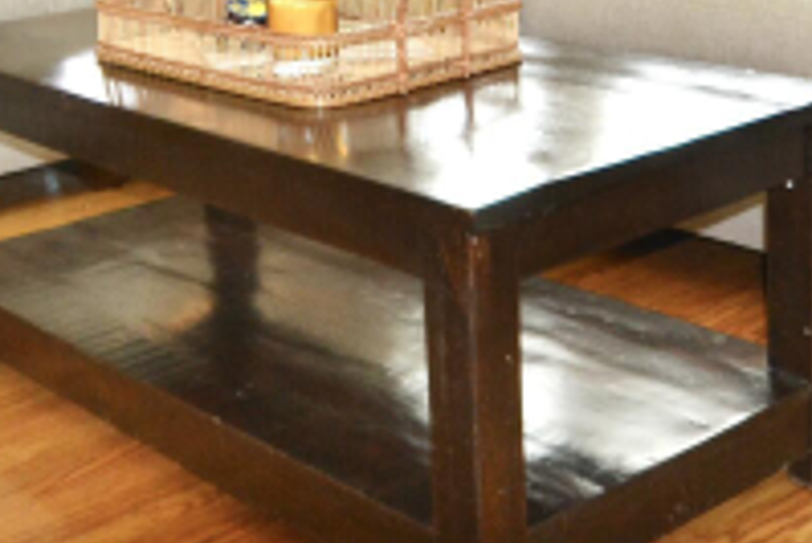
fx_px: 1466
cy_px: -159
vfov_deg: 19.4
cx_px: 294
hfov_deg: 30.8
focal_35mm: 65
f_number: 3.5
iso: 640
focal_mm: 11.5
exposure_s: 1/60
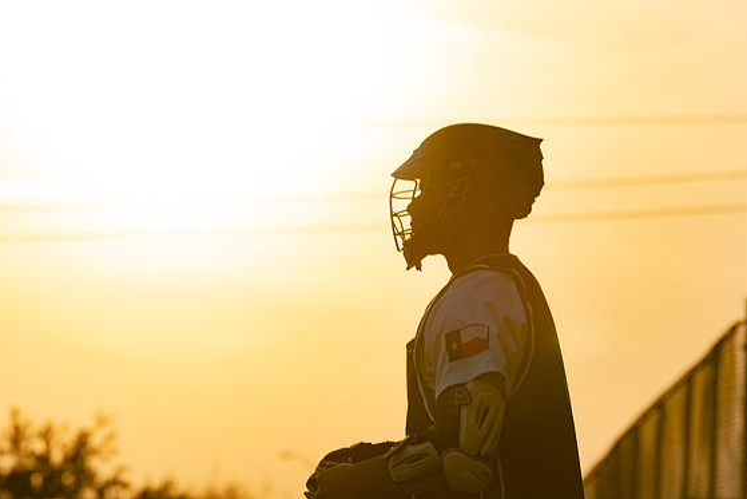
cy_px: 227
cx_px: 407
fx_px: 6828
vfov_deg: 4.2
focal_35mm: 329
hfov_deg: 6.3
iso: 100
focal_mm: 200
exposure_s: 1/500
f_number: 5
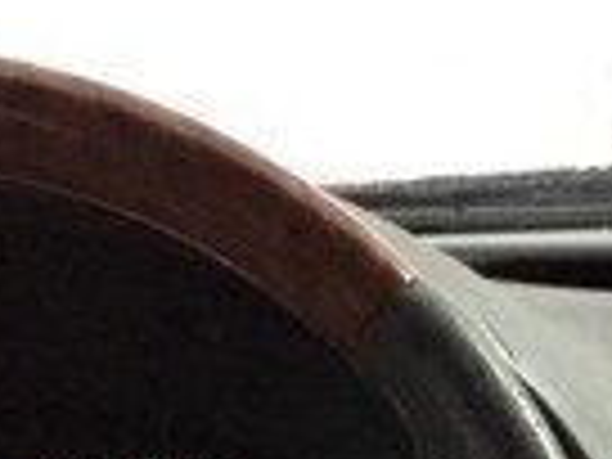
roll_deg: -0.4
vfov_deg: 9.8
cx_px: 441
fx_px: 2493
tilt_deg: -19.3
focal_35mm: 141
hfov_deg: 14.0
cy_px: 916
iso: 400
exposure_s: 1/17
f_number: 2.2
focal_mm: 4.15
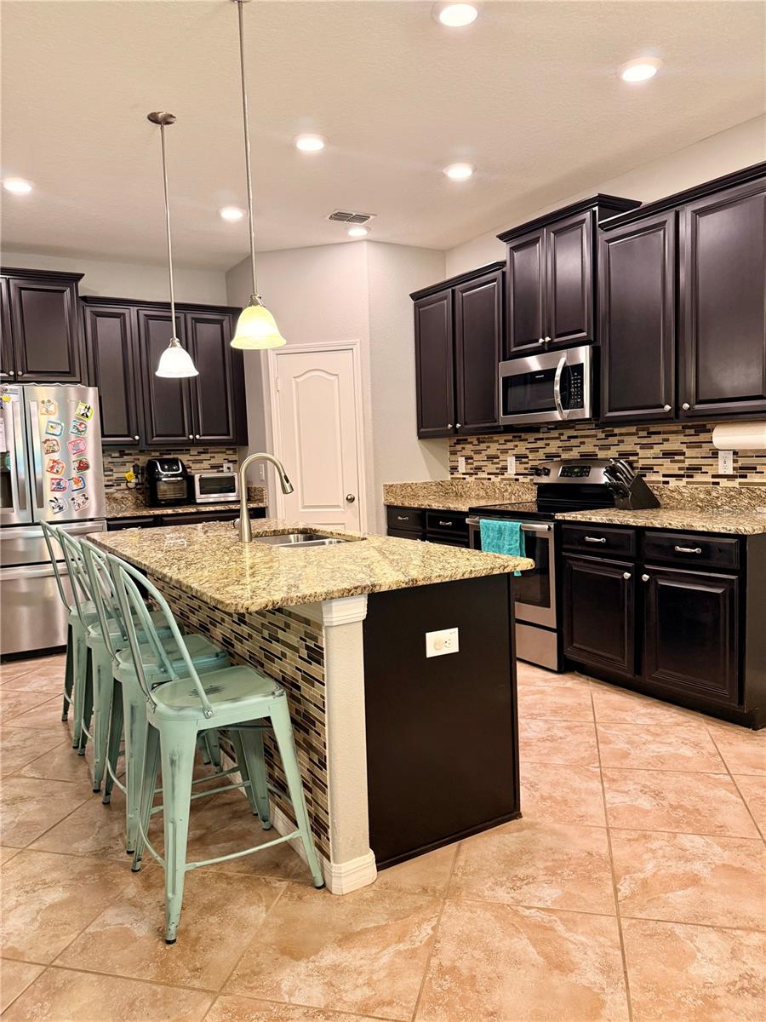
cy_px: 511
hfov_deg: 56.8
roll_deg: +1.8
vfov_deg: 71.6
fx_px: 708
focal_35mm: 24
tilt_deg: -4.8
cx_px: 383
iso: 250
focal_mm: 6.76
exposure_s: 1/60
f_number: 1.78
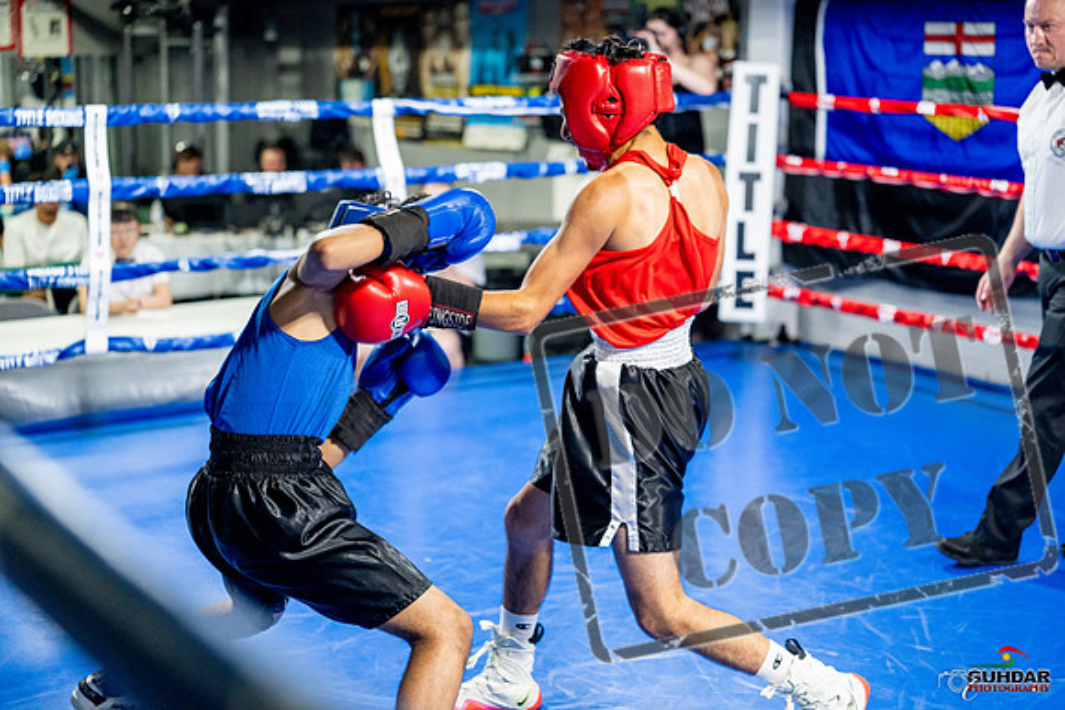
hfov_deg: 36.9
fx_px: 1598
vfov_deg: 25.1
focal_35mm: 54
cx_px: 532
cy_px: 355
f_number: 2
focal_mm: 54
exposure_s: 1/800
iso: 4000
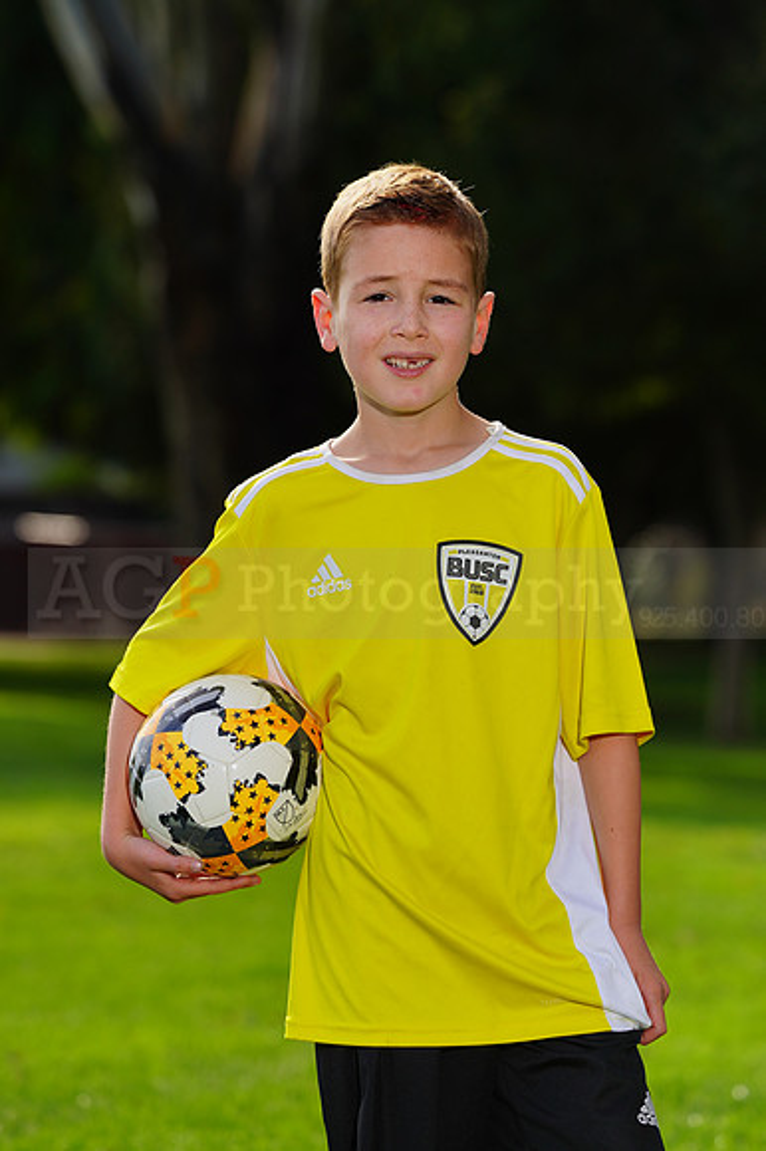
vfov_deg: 8.5
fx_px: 7701
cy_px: 576
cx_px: 383
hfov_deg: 5.7
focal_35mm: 241
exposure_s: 1/200
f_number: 8
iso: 125
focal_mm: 241
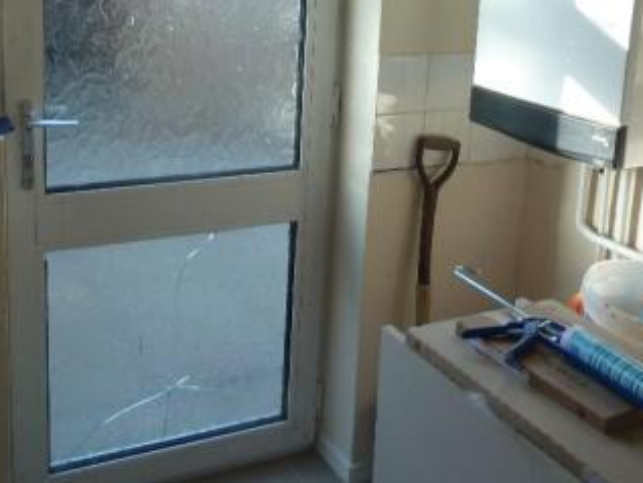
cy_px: 84
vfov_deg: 30.6
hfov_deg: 41.0
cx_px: 259
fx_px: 855
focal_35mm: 46
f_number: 3.3
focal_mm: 4.1
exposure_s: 1/40
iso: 80
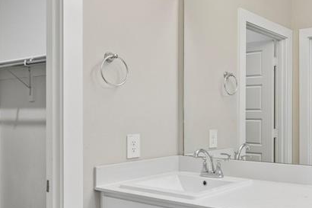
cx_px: 279
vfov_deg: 33.4
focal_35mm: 40
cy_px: 111
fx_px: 347
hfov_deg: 44.3
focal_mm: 16
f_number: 8
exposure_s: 1/25
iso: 400
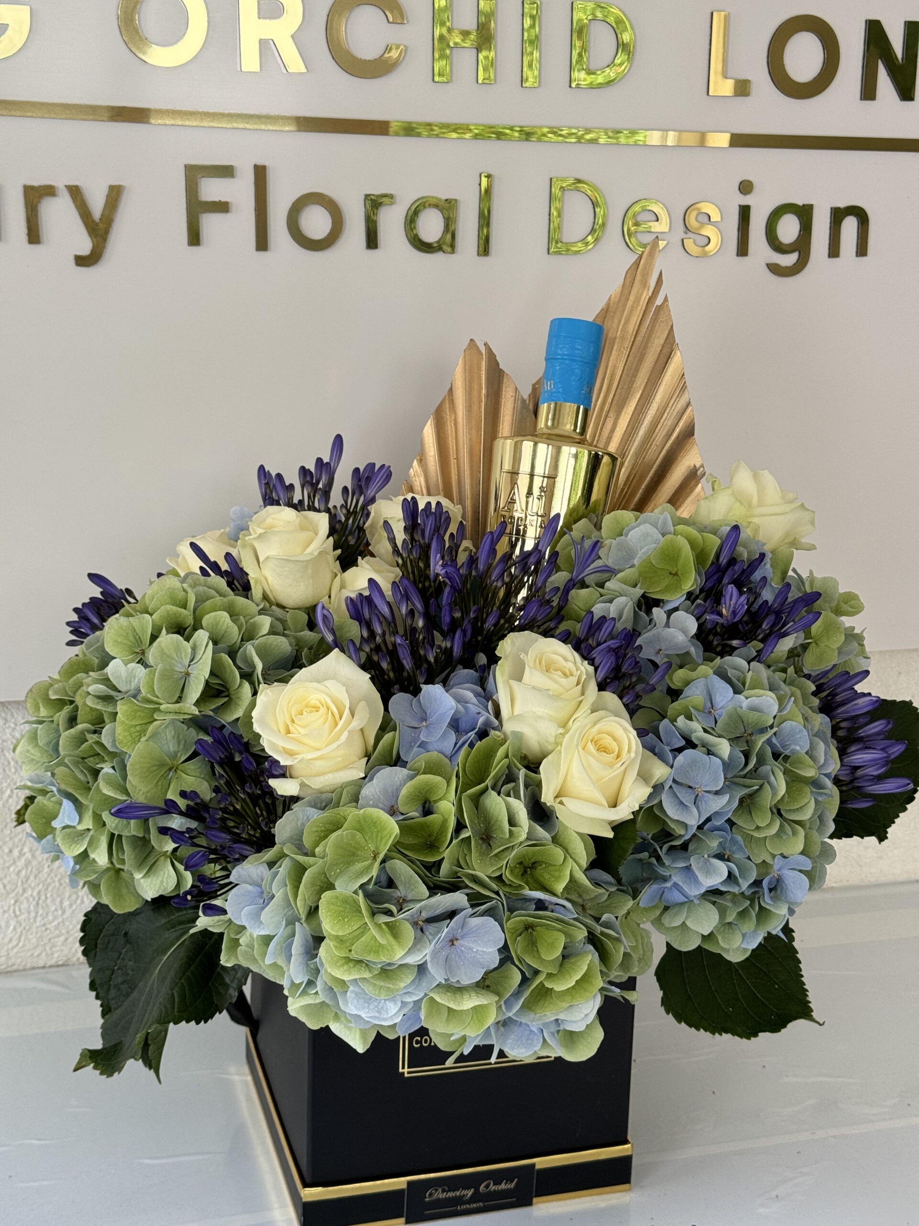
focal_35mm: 48
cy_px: 613
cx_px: 460
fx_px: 1699
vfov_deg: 39.7
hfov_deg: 30.3
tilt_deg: -13.7
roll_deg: -1.1
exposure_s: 1/72
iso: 100
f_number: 1.78
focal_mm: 6.76
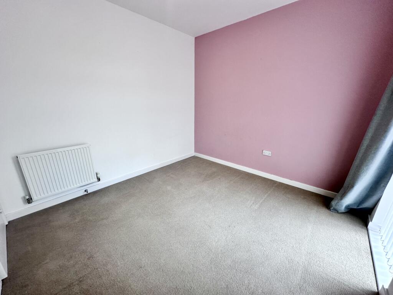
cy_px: 148
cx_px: 196
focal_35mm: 14
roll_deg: -0.5
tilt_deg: -17.0
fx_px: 159
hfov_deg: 102.1
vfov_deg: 85.7
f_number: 2.2
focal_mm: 2.22
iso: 160
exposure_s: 1/100
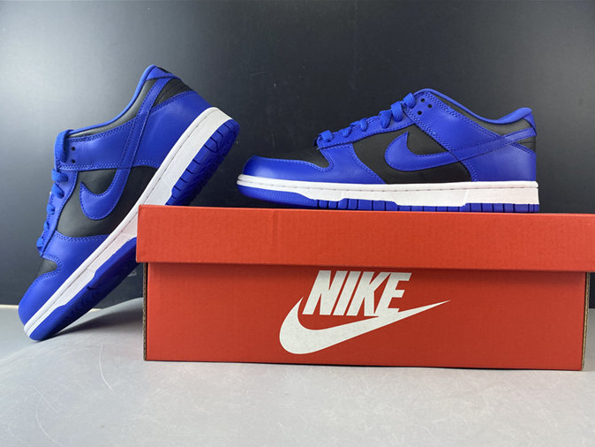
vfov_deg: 51.4
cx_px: 303
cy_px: 231
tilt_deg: -1.8
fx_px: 464
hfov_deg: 65.3
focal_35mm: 27
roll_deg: -0.1
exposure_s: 1/100
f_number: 1.8
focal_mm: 4.25
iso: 125
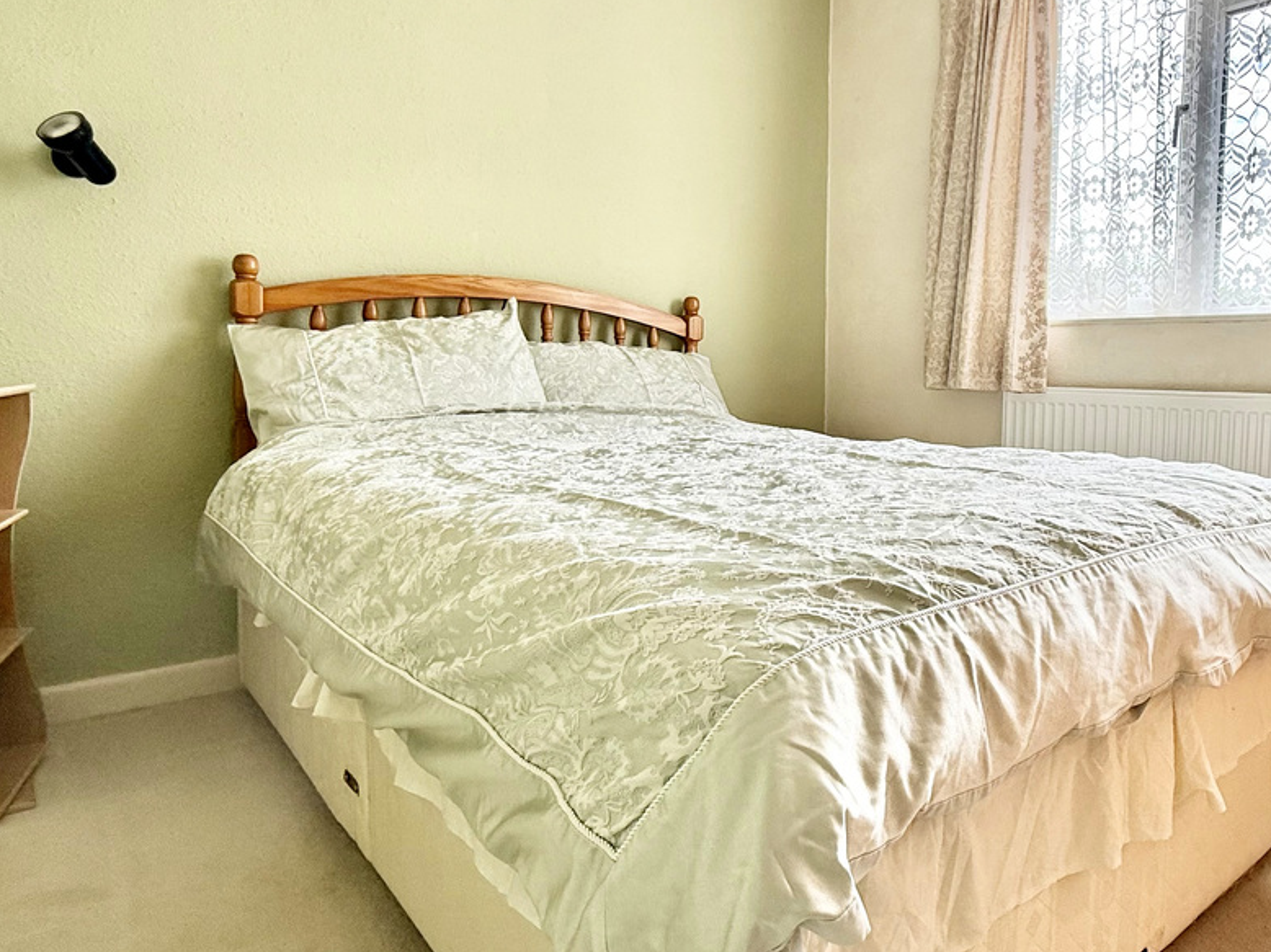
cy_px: 428
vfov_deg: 56.7
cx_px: 772
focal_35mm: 24
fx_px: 881
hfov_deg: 70.8
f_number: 2.2
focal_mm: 2.22
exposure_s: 1/99
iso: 80
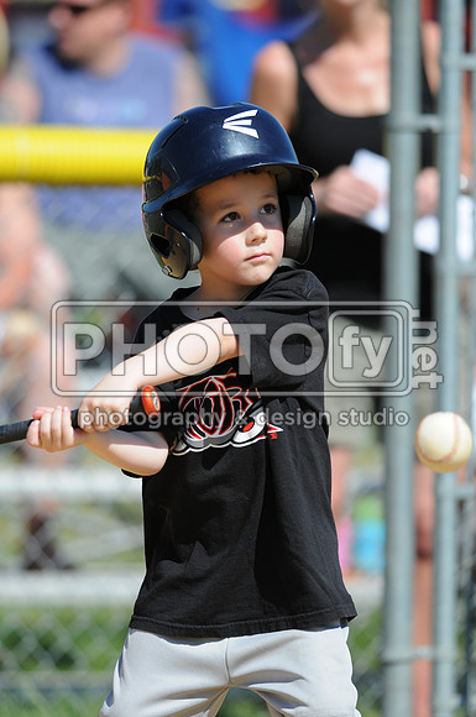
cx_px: 238
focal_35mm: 450
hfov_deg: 3.0
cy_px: 358
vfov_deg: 4.6
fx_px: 8951
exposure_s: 1/1600
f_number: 4
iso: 200
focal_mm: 300
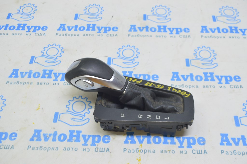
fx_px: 288
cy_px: 82
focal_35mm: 42
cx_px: 124
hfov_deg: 46.4
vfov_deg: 31.8
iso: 400
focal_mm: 28
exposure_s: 1/20
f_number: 5.6
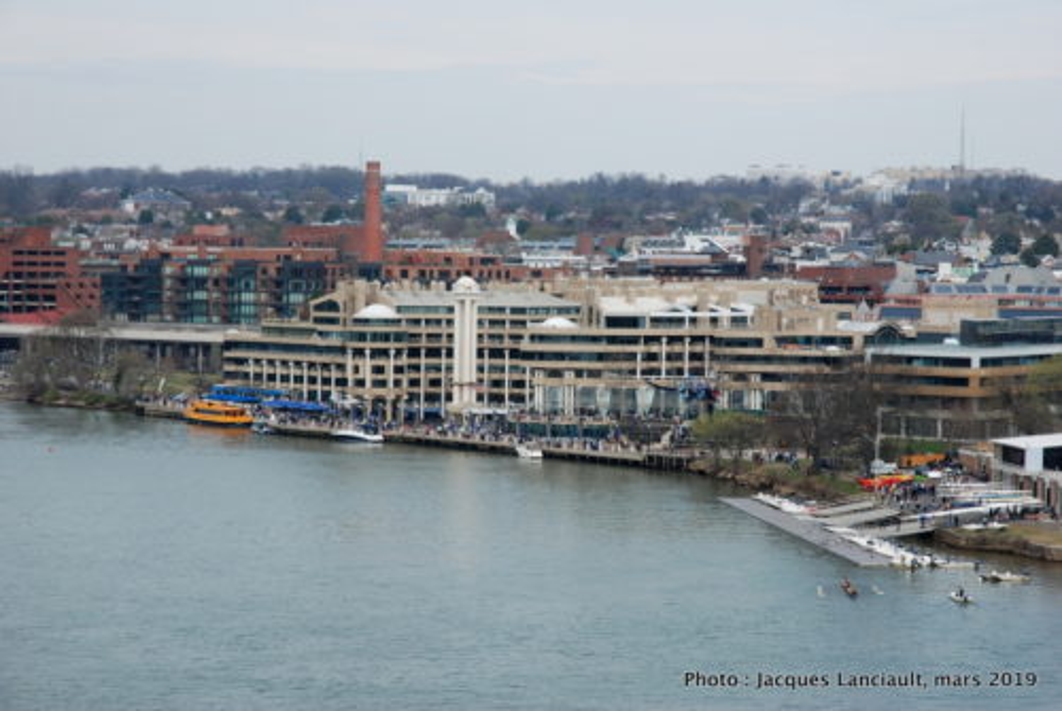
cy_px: 356
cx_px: 531
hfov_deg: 19.4
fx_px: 3102
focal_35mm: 105
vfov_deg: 13.1
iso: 100
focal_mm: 70
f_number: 10
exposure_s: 1/125
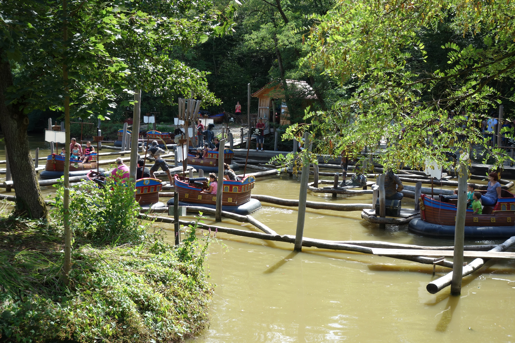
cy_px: 172
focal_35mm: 50
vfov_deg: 27.0
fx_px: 715
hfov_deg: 39.6
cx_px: 258
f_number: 3.2
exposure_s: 1/500
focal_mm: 18.45
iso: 125
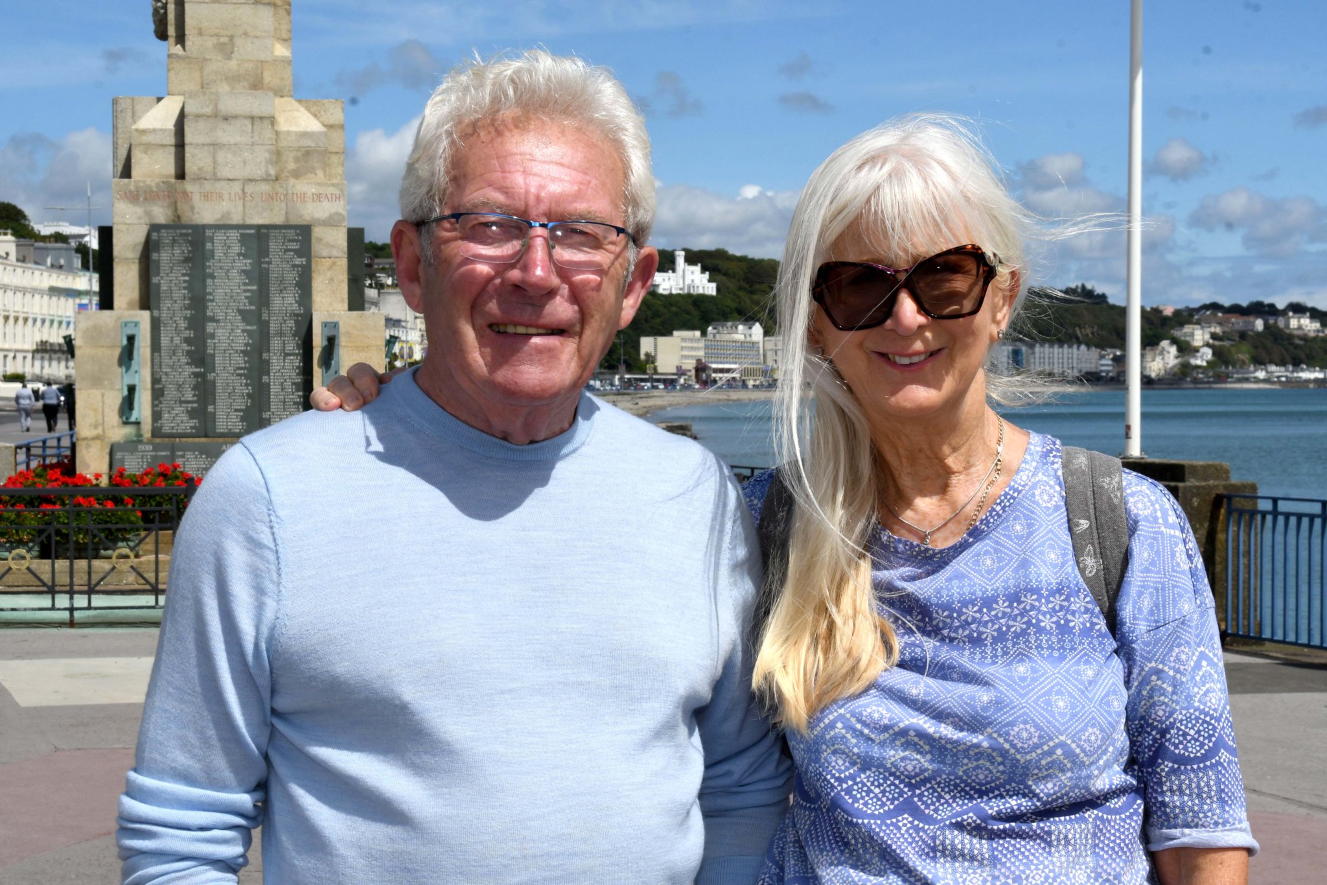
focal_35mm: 68
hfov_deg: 29.9
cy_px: 442
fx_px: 2488
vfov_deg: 20.2
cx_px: 664
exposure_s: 1/400
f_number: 14
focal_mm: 45
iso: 250
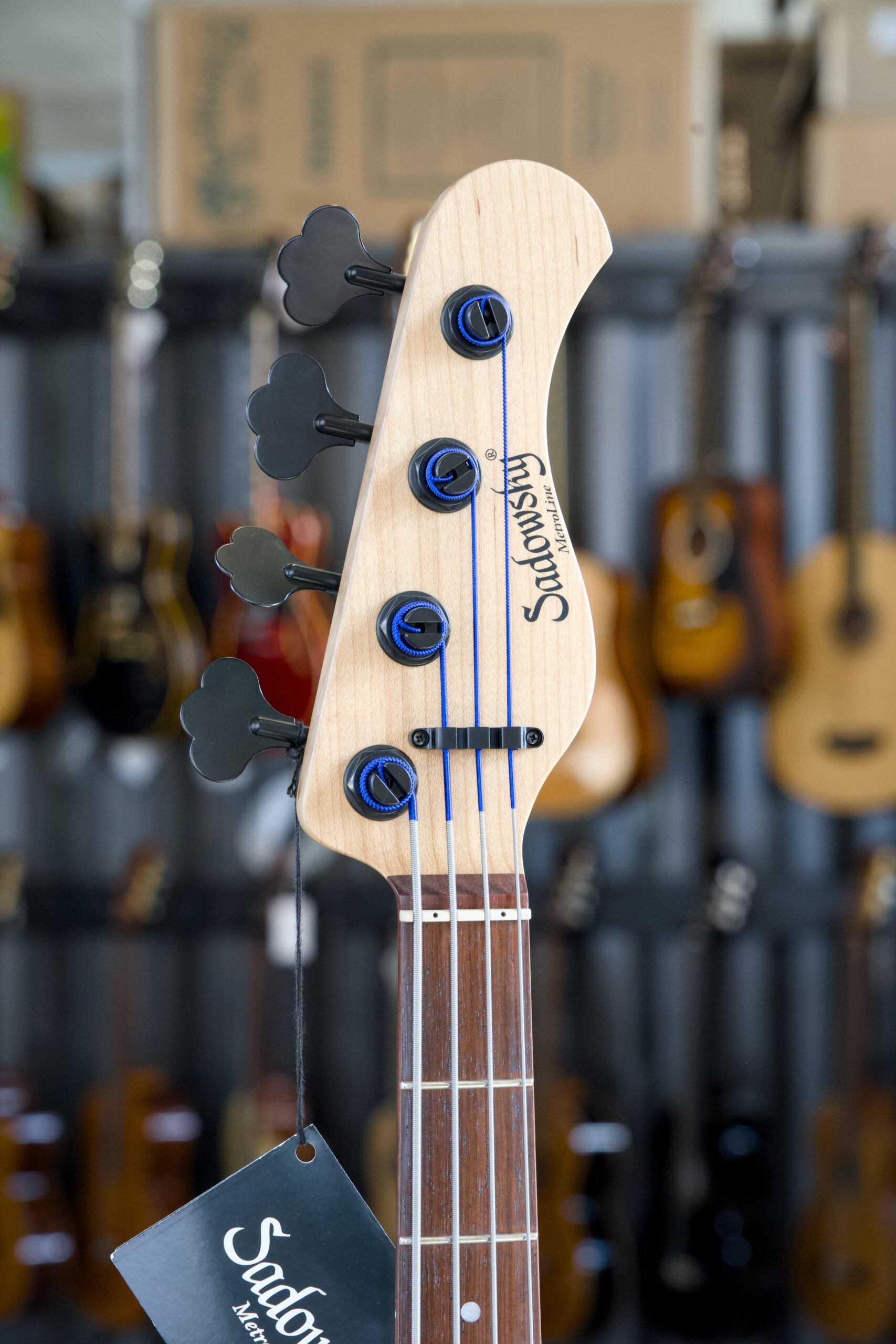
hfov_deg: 15.4
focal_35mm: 89
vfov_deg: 22.9
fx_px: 3322
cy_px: 672
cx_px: 448
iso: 3200
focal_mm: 89
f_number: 8
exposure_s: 1/80
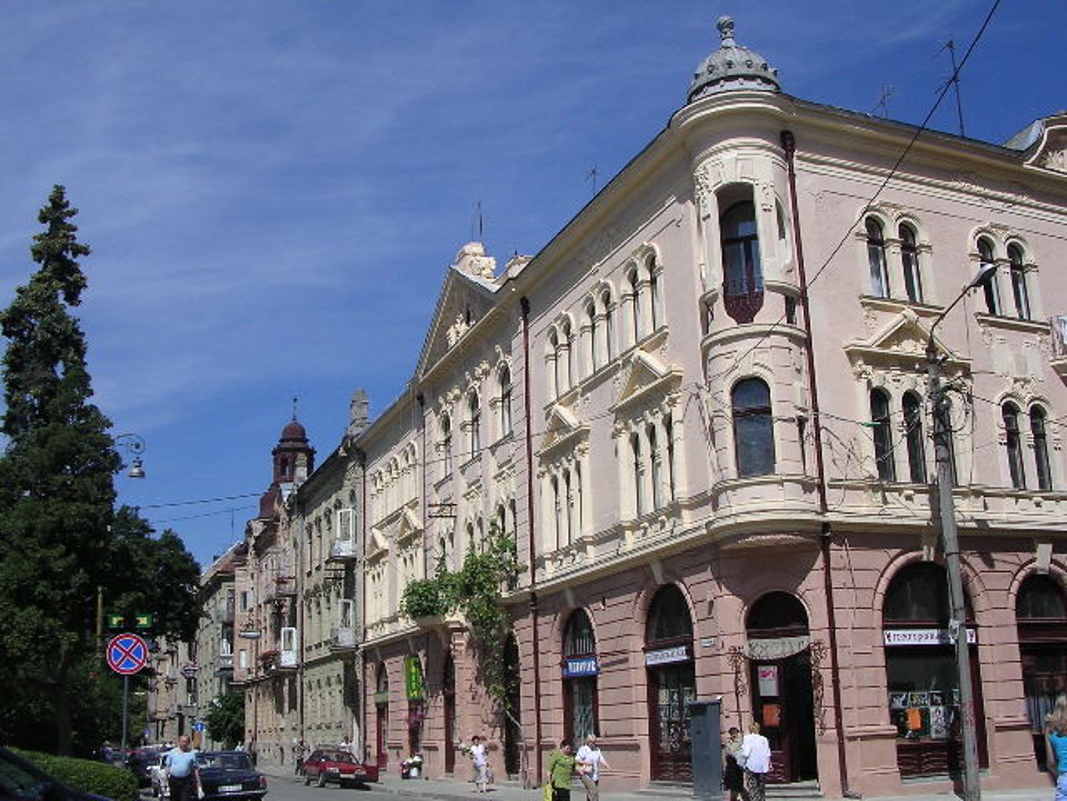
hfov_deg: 49.0
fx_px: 1171
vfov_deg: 37.7
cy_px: 400
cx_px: 534
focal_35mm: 38
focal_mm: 5.8
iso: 100
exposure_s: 1/514
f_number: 5.6
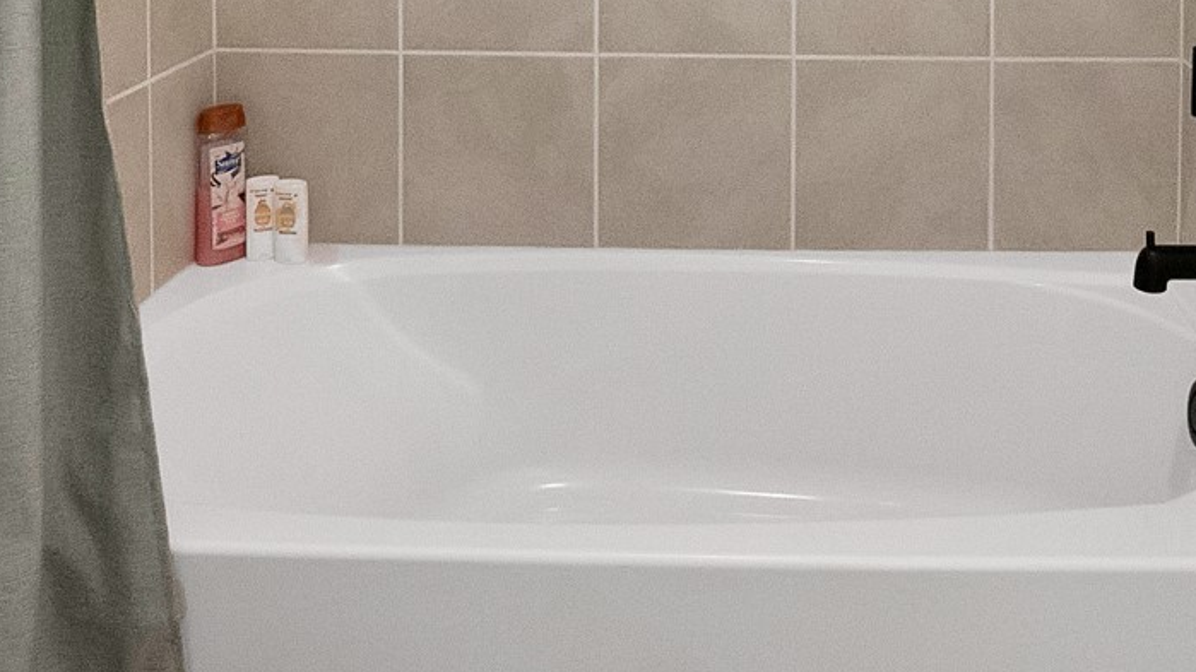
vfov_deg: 27.3
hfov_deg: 54.3
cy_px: -209
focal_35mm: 36
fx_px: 1142
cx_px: 784
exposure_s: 1/160
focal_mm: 12
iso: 12800
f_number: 9
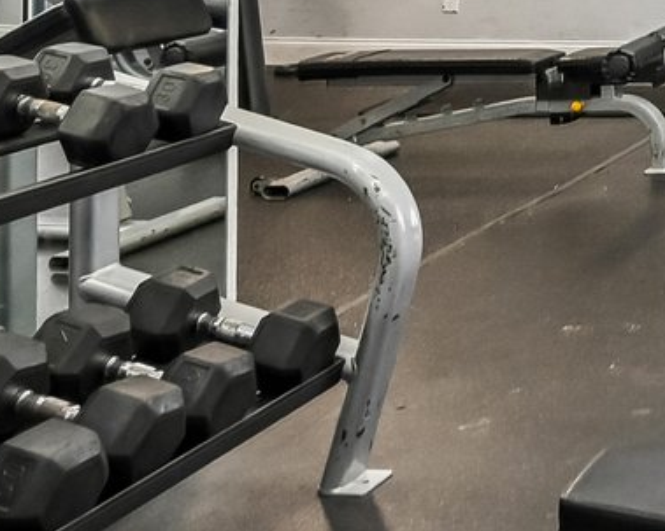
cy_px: -122
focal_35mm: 71
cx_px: 1155
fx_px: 1397
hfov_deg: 20.3
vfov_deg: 20.1
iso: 3200
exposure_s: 1/80
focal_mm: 14
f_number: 8
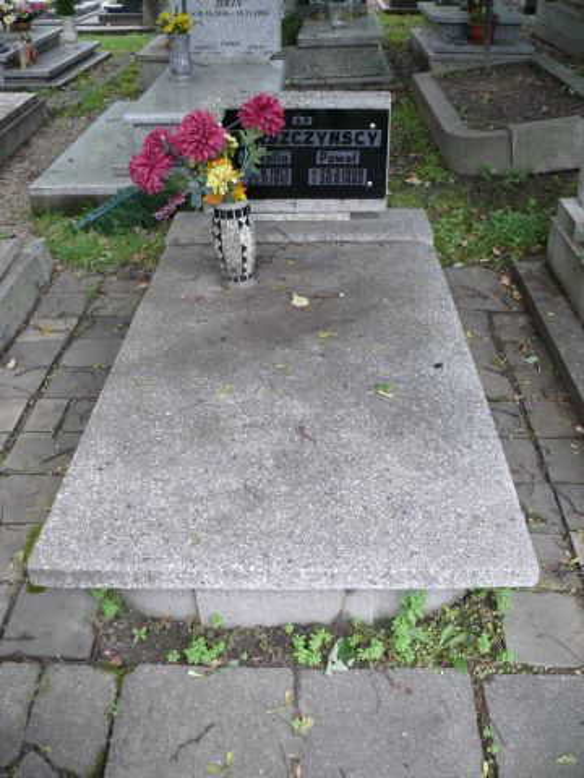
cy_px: 389
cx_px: 292
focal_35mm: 35
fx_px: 787
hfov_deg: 40.7
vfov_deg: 52.6
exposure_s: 1/40
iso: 100
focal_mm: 7.4
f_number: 2.8
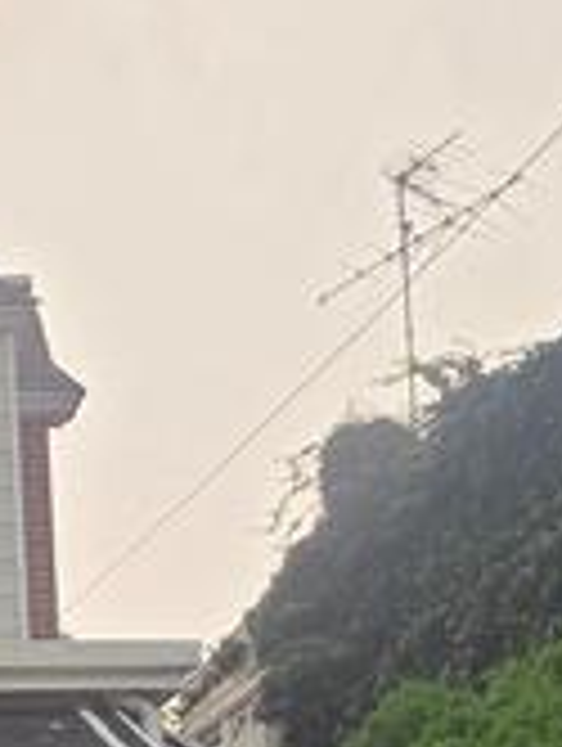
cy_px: 1071
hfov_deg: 20.9
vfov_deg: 25.5
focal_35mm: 60
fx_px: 1295
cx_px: -274
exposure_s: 1/2450
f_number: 1.9
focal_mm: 2.2
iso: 40
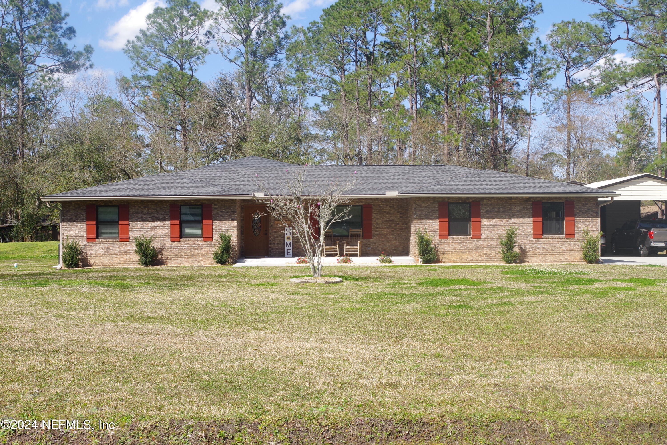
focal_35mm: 48
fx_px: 889
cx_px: 334
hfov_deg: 41.1
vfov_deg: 28.1
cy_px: 222
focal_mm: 32
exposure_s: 1/160
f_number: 11
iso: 200
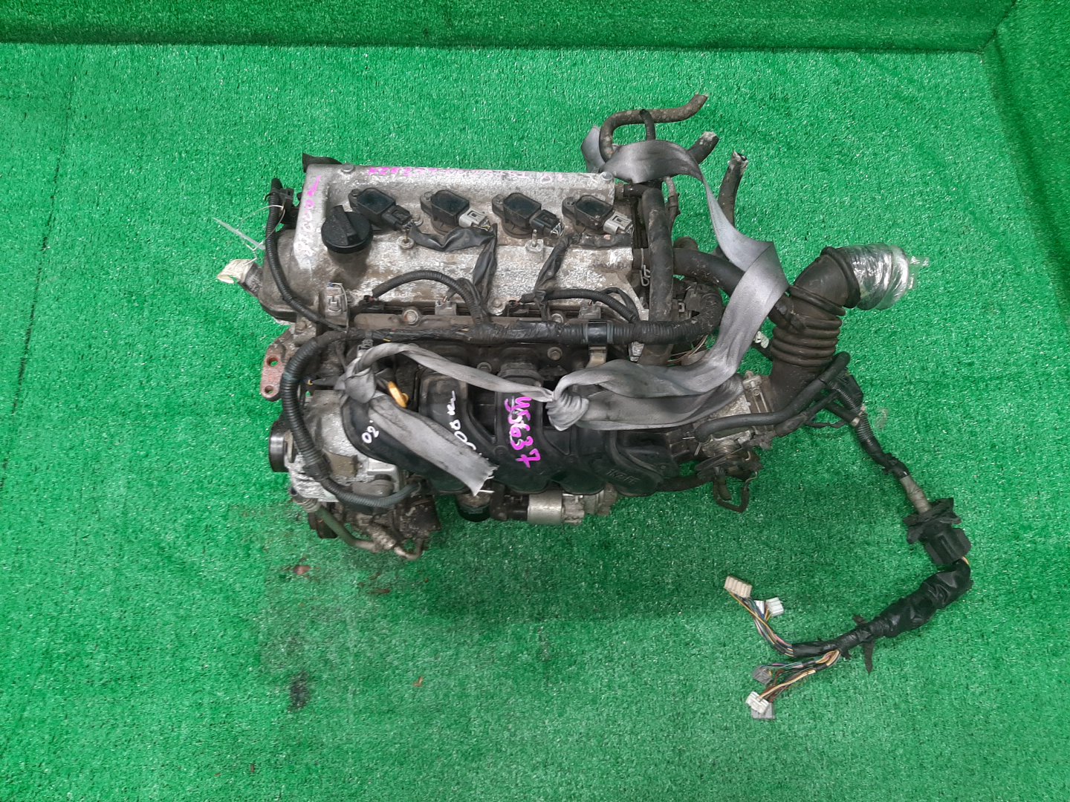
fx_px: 804
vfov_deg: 53.1
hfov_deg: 67.3
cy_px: 401
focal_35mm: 26
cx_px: 535
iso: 162
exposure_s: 1/50
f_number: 1.7
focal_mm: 3.93
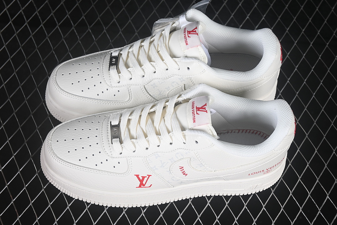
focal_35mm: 75
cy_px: 112
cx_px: 168
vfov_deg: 18.2
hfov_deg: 27.0
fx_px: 702
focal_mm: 50
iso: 160
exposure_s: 1/80
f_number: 7.1
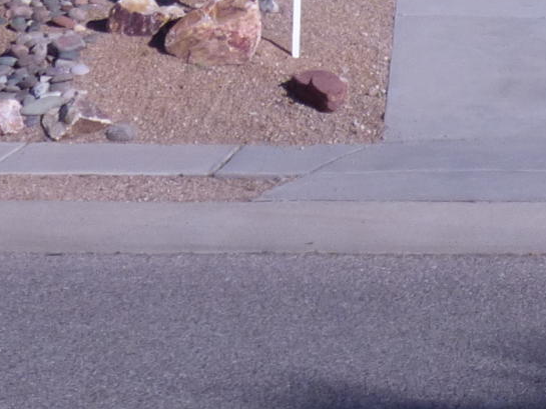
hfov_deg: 12.8
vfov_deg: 9.0
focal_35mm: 154
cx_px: 349
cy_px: -425
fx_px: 2430
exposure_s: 1/1600
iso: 100
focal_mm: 5.04
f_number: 3.5
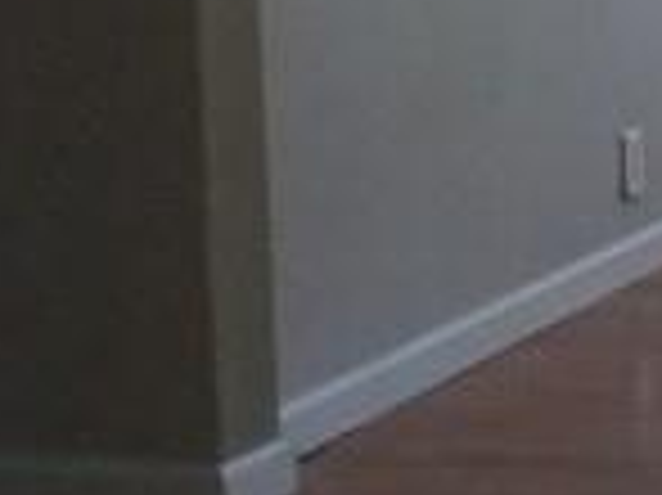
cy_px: 72
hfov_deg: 11.3
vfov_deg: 9.2
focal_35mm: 160
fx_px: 3057
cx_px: 1261
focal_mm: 4
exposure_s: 1/30
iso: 400
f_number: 3.1
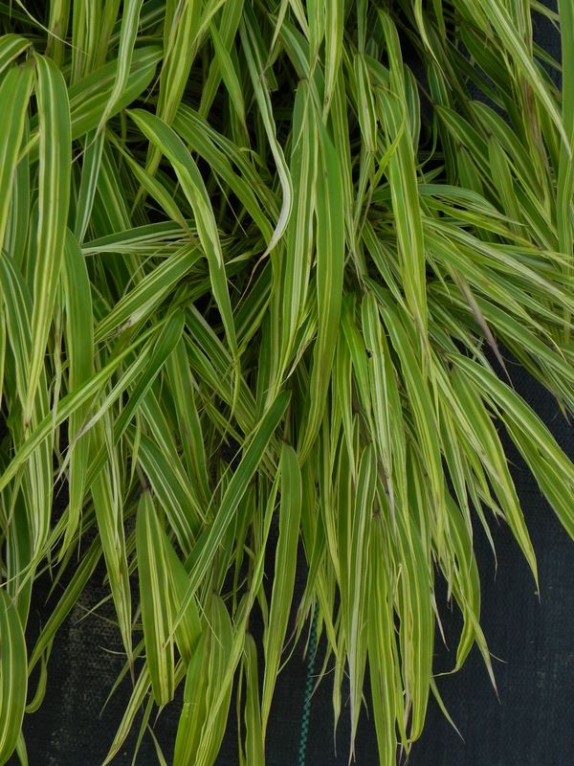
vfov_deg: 23.0
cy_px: 383
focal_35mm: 85
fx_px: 1879
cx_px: 287
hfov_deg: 17.4
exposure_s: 1/30
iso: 160
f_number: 4.5
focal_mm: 15.1
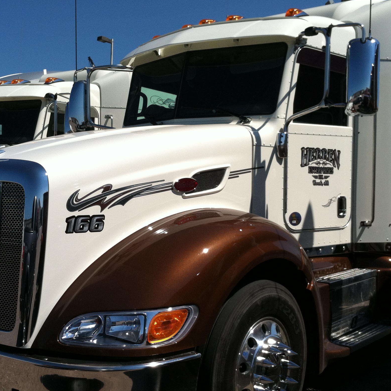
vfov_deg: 33.4
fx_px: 652
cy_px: 206
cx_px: 193
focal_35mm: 51
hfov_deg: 33.4
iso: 80
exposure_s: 1/1875
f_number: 2.8
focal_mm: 3.85
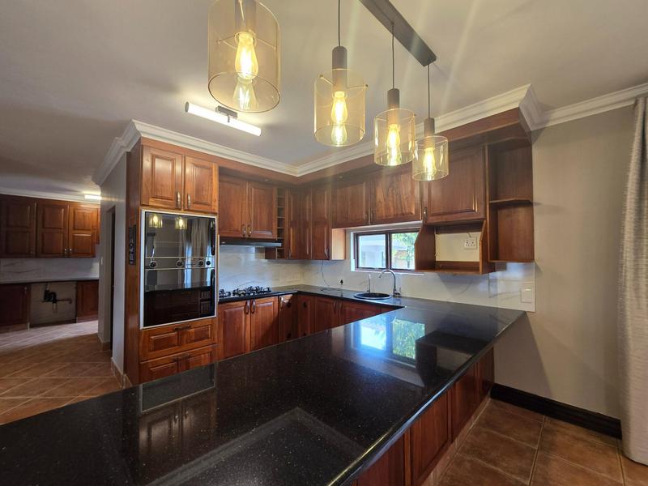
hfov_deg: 106.2
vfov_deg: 89.9
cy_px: 243
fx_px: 243
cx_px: 324
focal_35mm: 13
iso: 80
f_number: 2.2
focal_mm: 2.2
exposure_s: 1/50
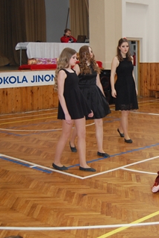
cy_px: 115
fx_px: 404
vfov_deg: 32.9
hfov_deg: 21.8
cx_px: 144
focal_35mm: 61
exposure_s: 1/60
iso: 560
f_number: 4.2
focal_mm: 26
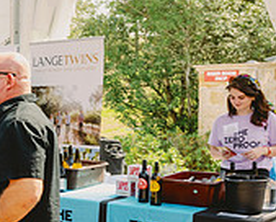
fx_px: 737
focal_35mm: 90
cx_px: -196
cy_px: 153
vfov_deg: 17.1
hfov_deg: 17.7
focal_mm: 28
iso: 800
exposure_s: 1/400
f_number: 5.6
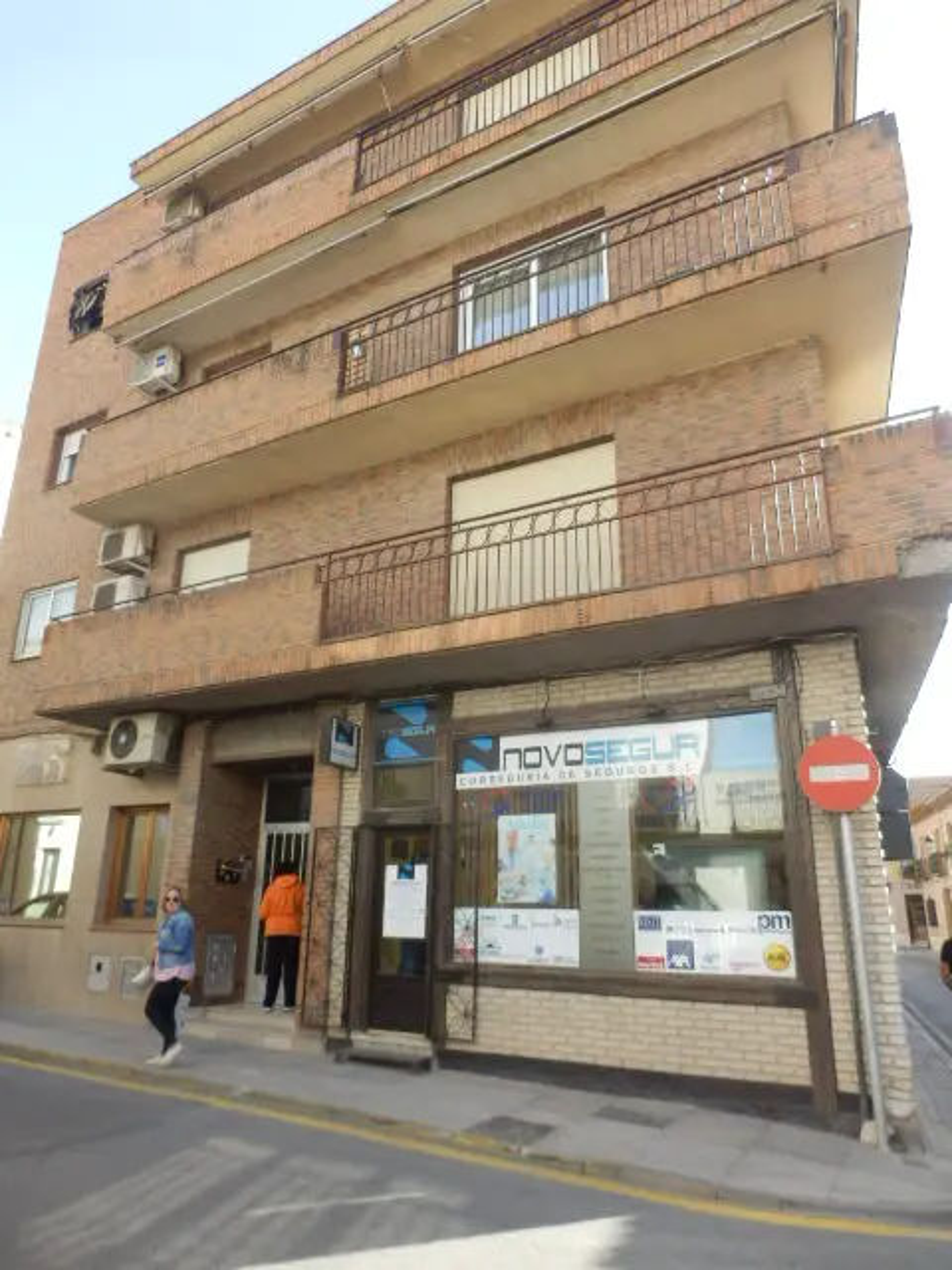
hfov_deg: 56.8
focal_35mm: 24
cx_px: 476
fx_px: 880
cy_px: 635
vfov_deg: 71.6
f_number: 3
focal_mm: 4.2
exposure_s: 1/200
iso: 80
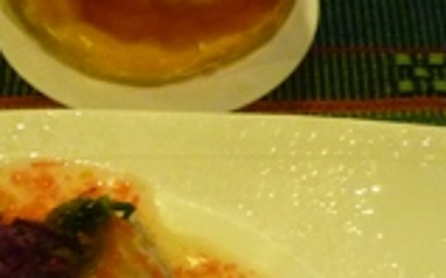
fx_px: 1275
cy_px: 306
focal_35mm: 105
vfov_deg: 12.2
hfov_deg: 19.5
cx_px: 58
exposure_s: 1/8
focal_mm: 4.4
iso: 400
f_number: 2.8
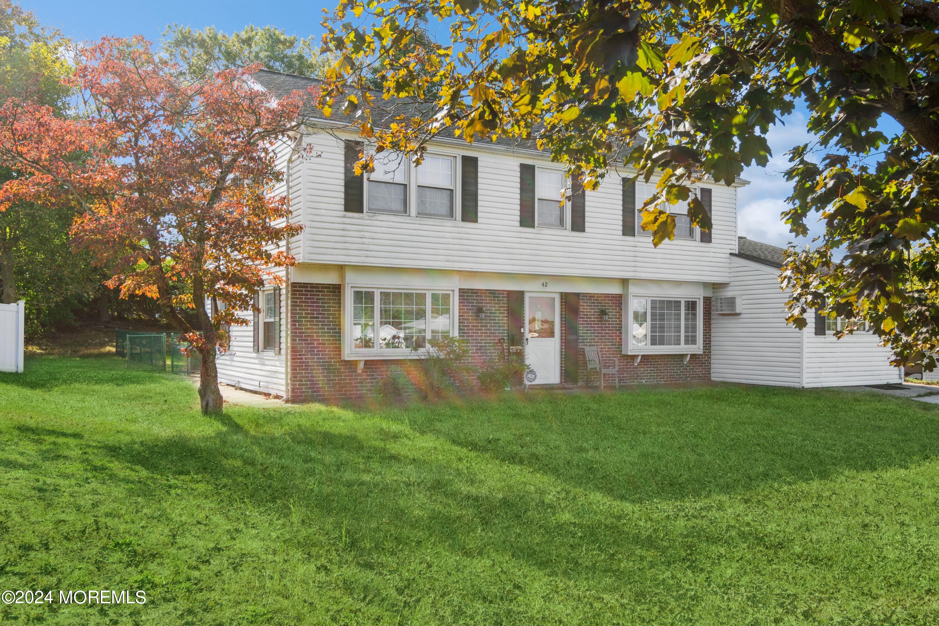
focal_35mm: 28
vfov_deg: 45.7
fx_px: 743
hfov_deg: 64.6
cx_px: 470
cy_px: 313
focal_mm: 19
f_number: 9
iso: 100
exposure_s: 1/100
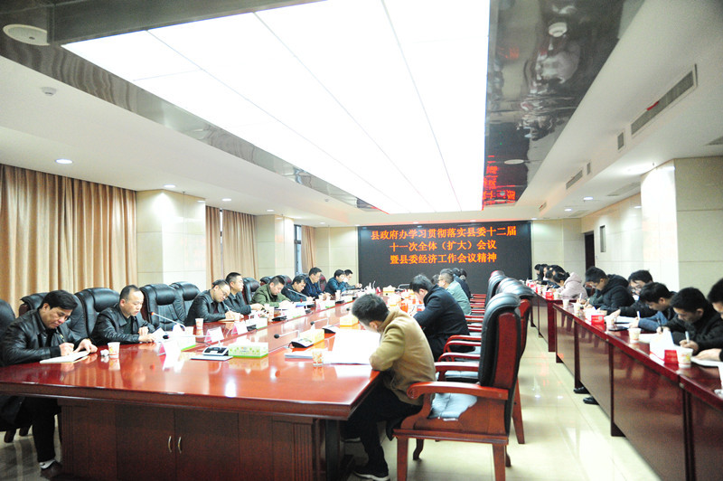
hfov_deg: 73.8
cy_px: 240
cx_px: 362
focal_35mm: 24
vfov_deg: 53.1
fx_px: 482
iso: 6400
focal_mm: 24
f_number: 2.8
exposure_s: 1/250
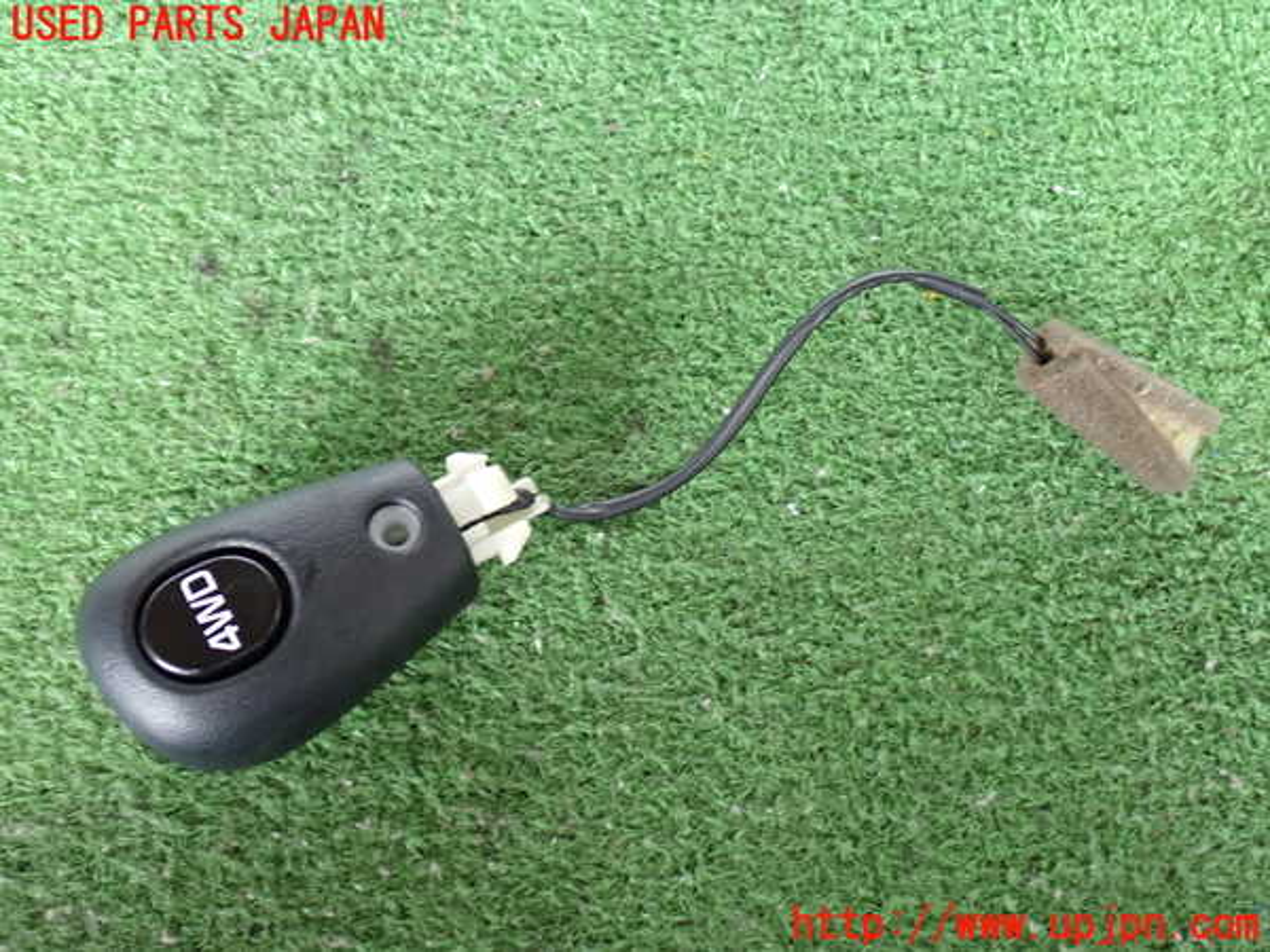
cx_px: 635
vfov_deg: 37.7
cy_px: 476
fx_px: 1394
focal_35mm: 38
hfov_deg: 49.0
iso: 500
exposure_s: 1/40
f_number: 2.7
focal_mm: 6.83
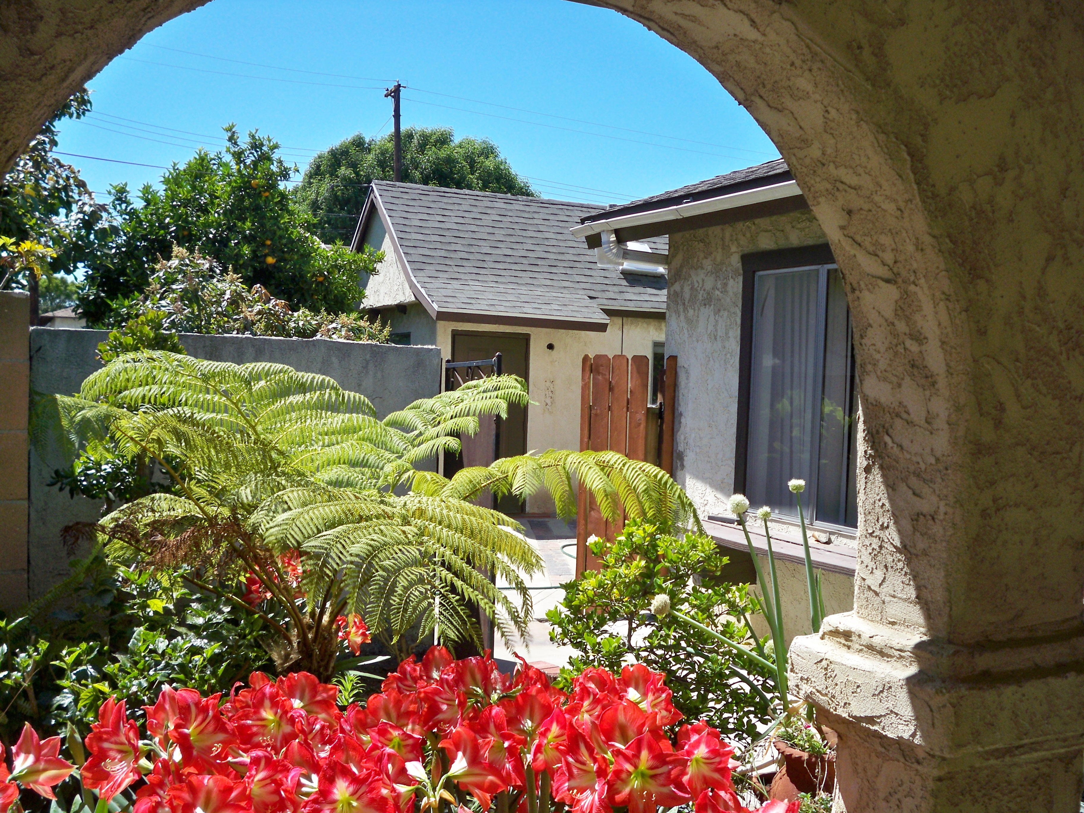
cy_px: 406
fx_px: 1096
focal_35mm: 35
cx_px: 542
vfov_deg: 40.7
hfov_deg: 52.6
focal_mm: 6.3
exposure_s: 1/125
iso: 80
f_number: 8.7
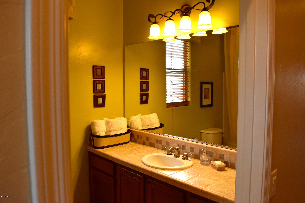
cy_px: 102
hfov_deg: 67.4
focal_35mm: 27
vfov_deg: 47.9
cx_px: 152
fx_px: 229
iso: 800
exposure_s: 1/160
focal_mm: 18
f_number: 6.3
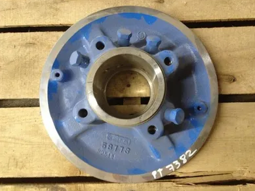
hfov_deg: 51.3
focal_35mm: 36
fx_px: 265
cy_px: 94
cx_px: 128
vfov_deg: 39.7
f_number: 2.4
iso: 400
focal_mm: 4.28
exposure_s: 1/15
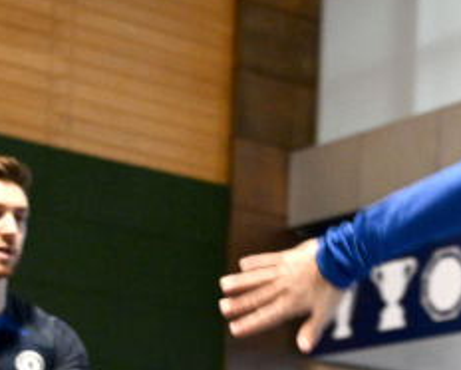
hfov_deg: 16.0
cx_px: 435
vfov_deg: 12.6
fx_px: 1612
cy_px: 508
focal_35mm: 118
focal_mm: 28.5
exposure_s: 1/250
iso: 3200
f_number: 2.8
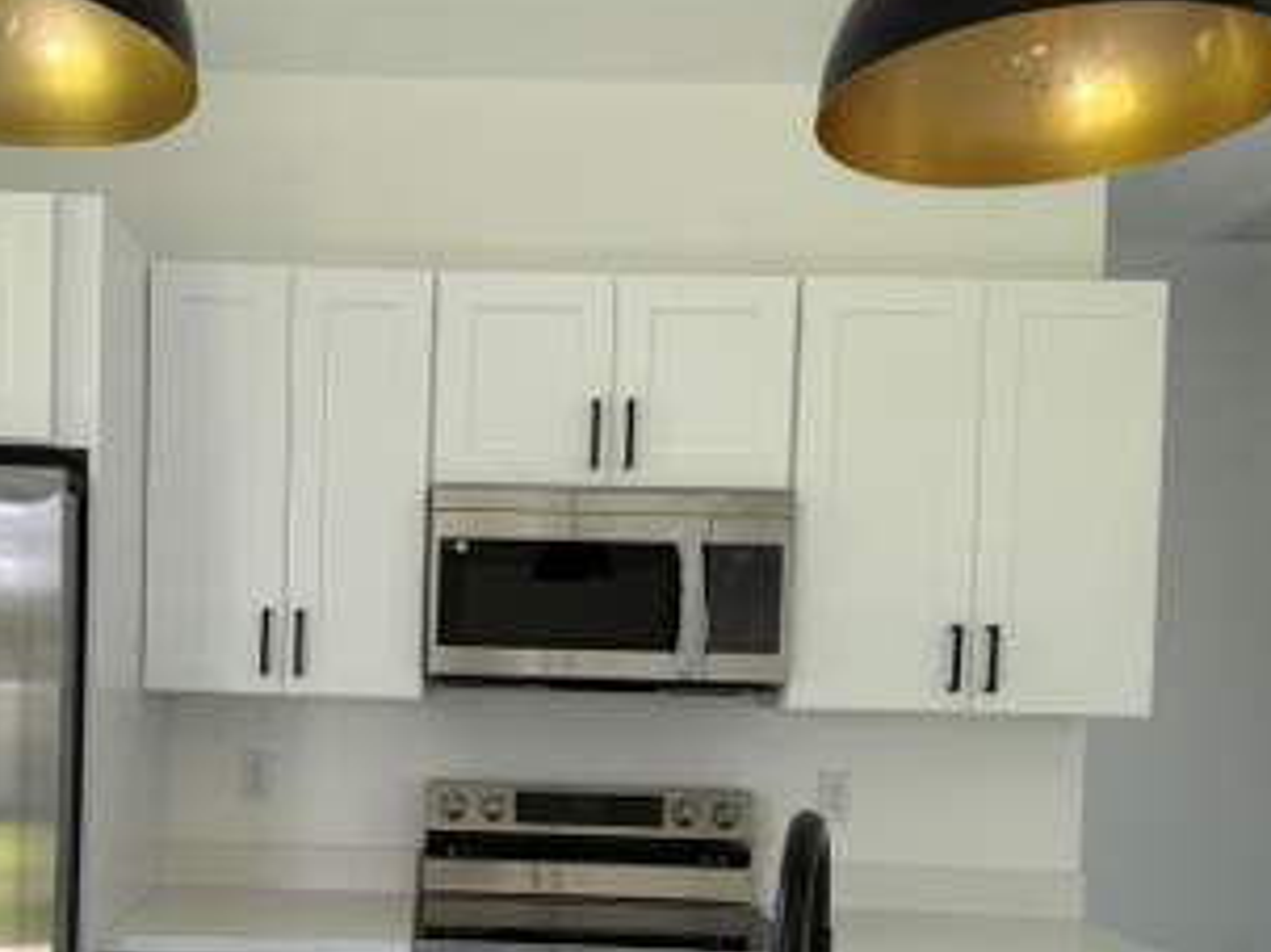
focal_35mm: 38
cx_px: 449
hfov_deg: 48.4
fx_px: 1395
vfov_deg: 36.9
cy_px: 705
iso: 64
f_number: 1.78
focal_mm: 6.76
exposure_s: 1/121
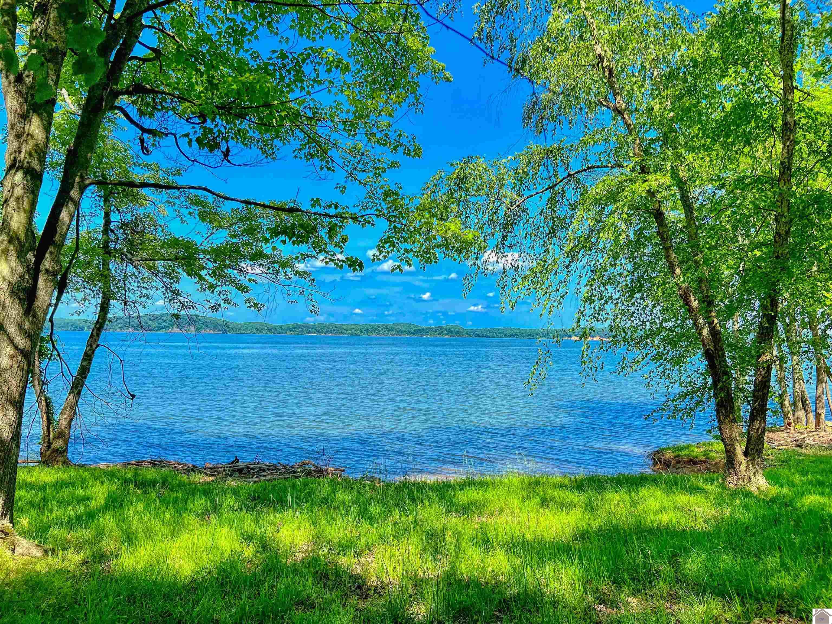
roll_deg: -0.9
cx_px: 416
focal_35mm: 26
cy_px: 312
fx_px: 625
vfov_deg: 53.1
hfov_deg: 67.3
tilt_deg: +1.3
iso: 50
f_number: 1.5
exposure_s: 1/3077
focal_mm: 5.7
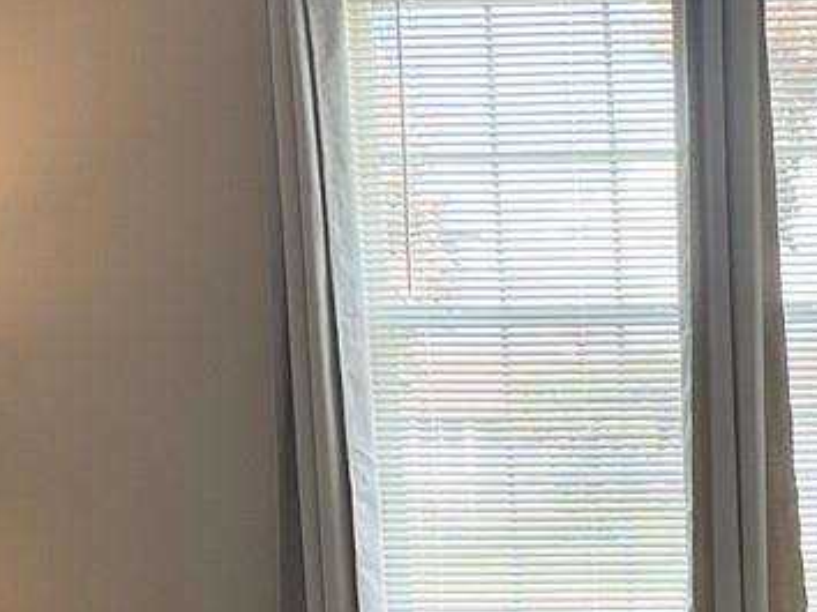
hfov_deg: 21.8
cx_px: 942
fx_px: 1981
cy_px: 693
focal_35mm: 84
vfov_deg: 16.9
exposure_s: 1/120
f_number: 1.8
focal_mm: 3
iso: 40
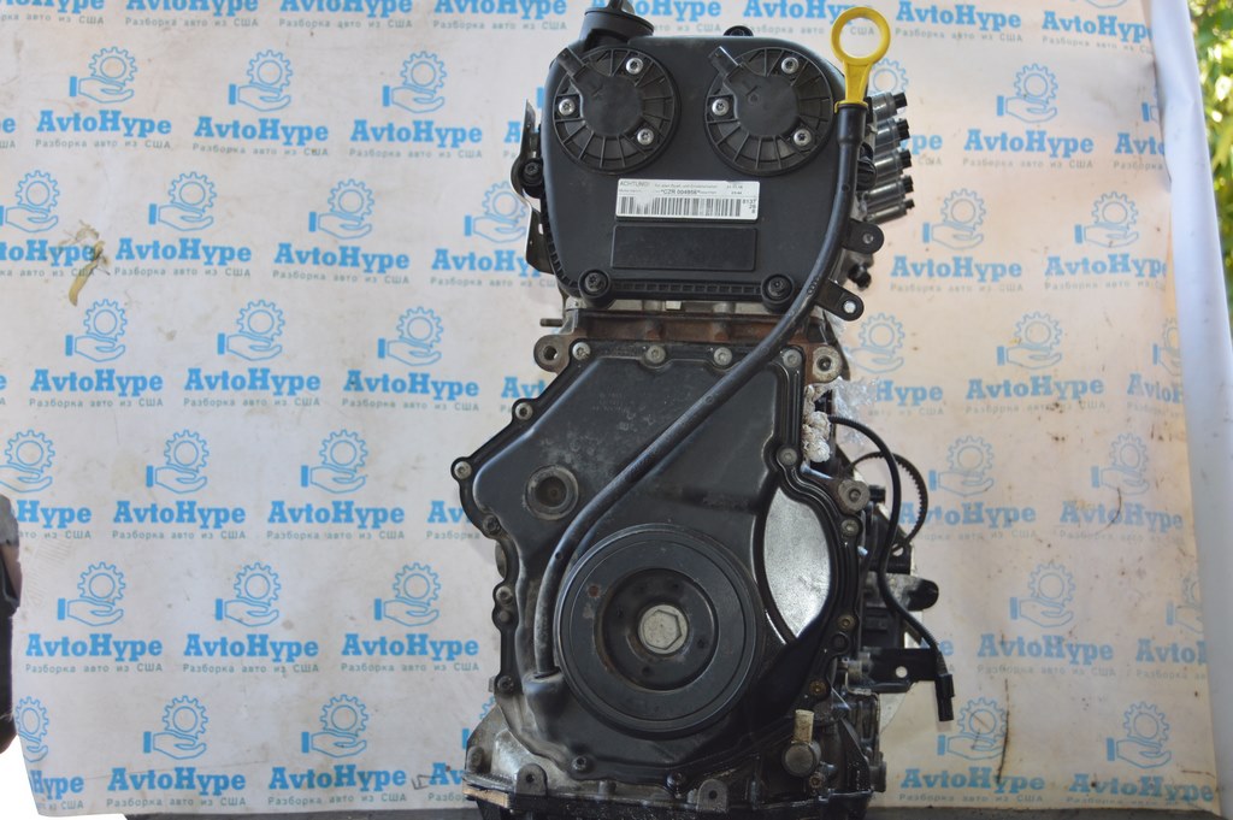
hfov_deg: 43.6
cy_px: 410
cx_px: 616
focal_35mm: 45
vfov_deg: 29.8
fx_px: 1540
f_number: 4.2
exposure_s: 1/100
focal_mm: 30
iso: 400
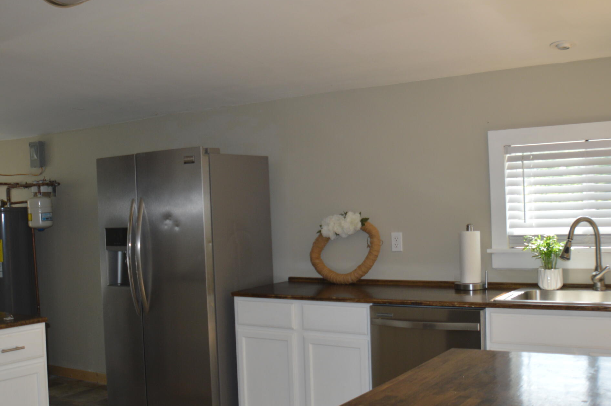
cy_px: 217
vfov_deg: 23.7
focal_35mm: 57
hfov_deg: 35.0
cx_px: 267
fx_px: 966
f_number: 4
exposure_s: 1/125
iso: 220
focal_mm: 24
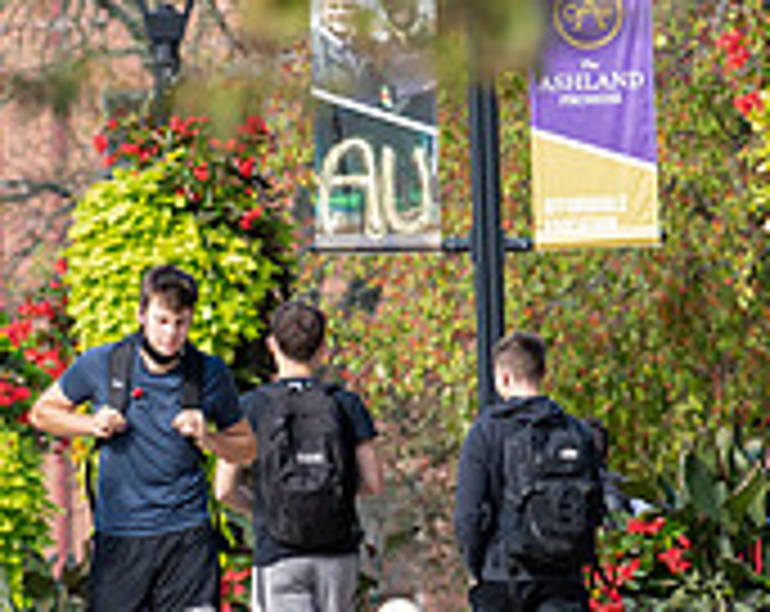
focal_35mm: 958
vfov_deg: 1.6
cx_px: 194
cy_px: 470
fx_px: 21782
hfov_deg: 2.0
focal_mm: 300
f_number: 7.1
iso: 400
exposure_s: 1/320
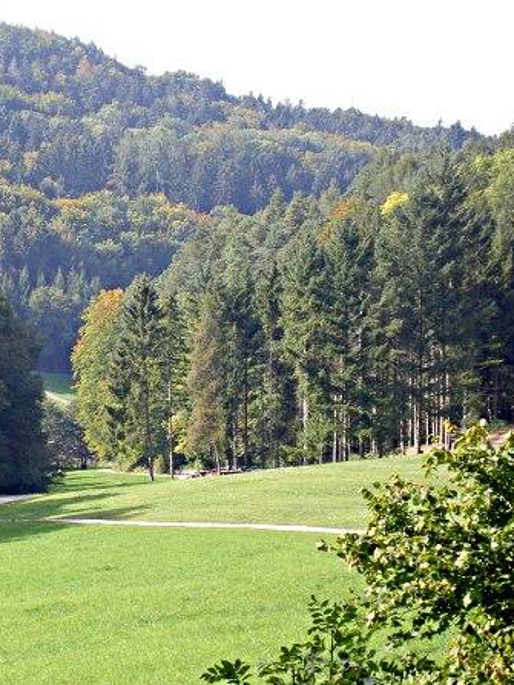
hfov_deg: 10.8
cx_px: 74
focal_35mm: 137
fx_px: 2714
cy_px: 342
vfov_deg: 14.4
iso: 50
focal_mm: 16.8
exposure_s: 1/80
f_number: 4.9
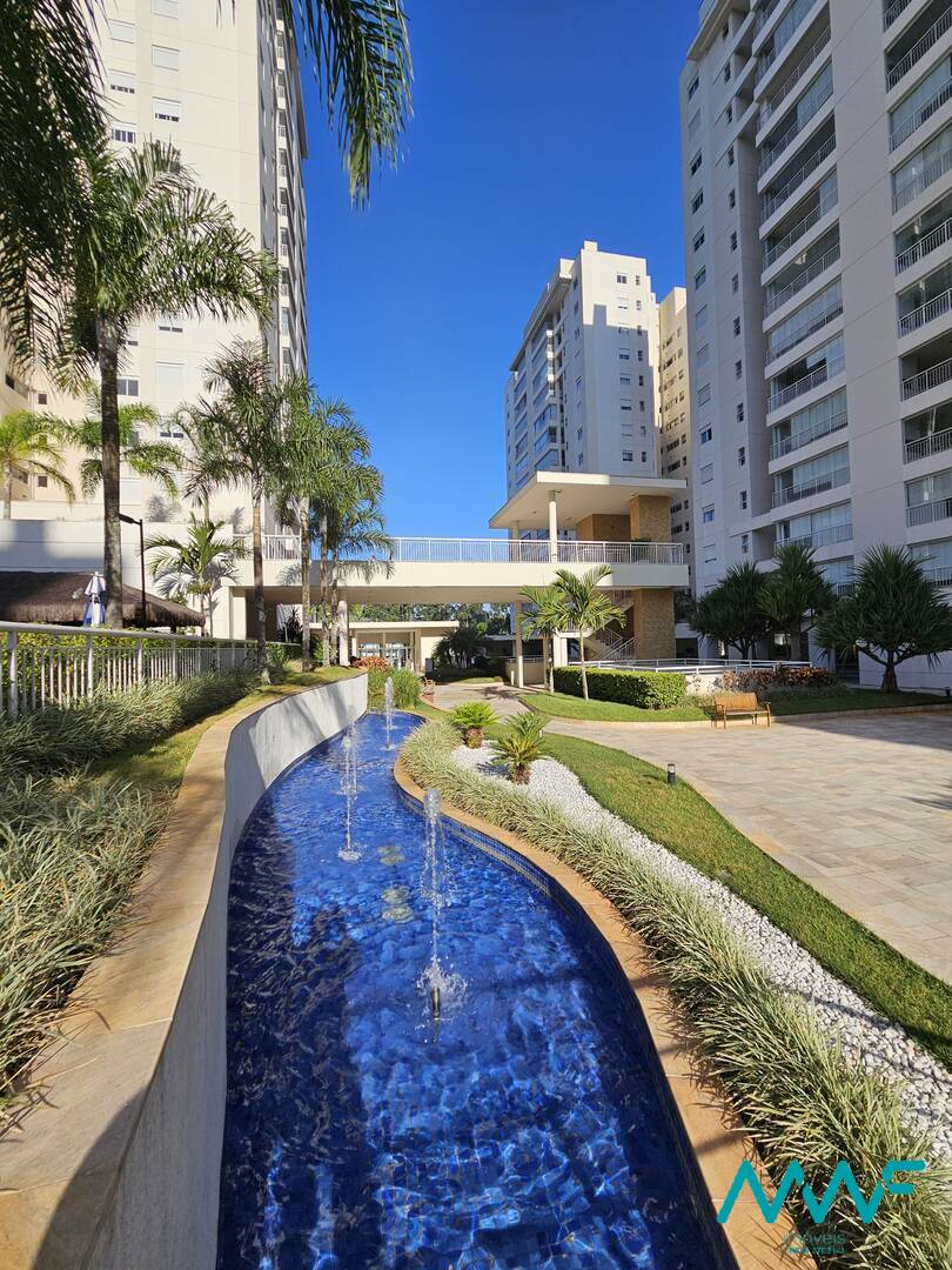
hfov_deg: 89.9
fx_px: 477
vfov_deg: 106.2
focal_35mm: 13
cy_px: 635
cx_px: 476
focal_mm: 2.2
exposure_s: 1/2321
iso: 50
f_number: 2.2
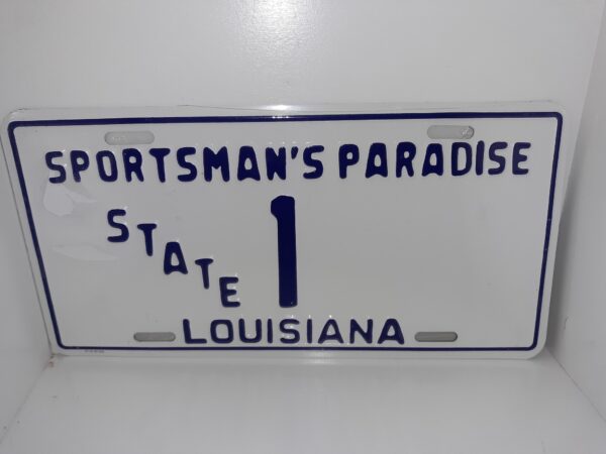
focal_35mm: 28
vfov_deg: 49.7
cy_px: 227
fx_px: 490
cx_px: 303
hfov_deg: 63.4
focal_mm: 3.7
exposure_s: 1/282
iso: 40
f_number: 1.7
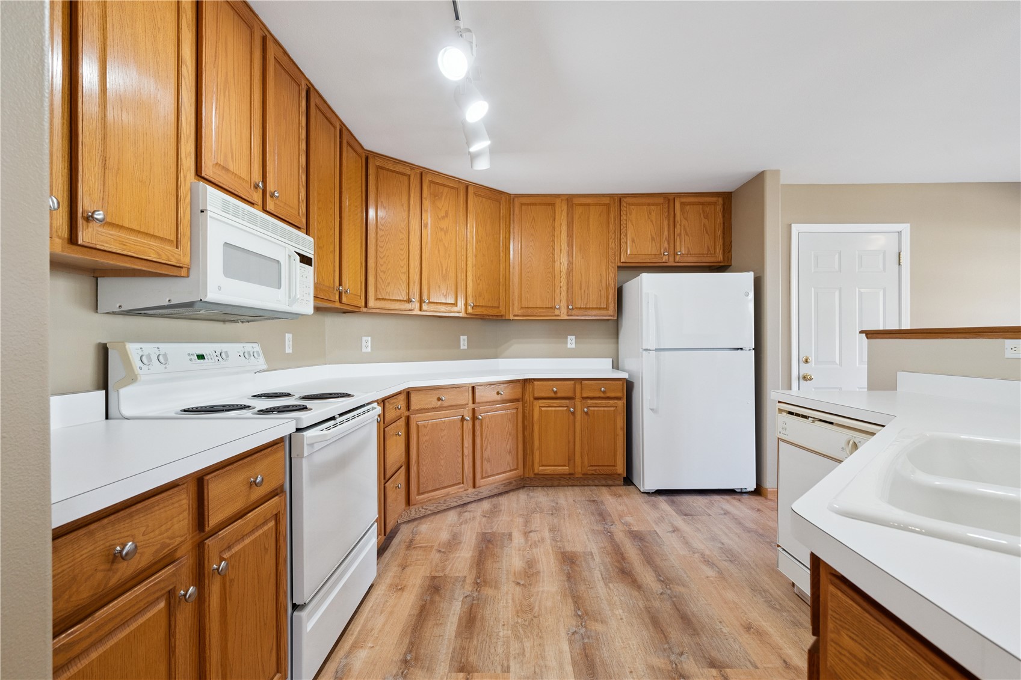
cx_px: 510
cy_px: 340
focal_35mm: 16
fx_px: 454
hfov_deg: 96.7
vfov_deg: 73.7
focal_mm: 16
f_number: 8
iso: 800
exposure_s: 1/30
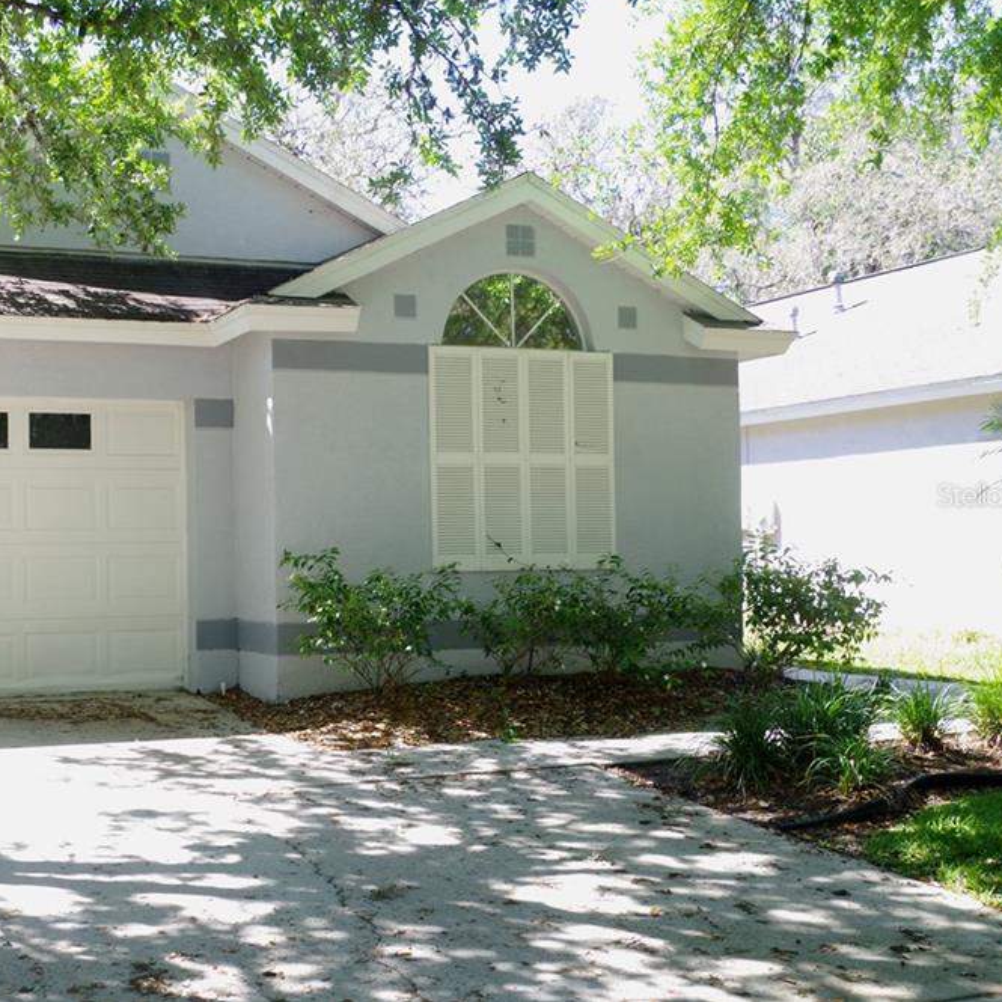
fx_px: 1539
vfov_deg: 36.1
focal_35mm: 47
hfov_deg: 35.5
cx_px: 300
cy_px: 495
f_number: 11
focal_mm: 24
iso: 400
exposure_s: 1/50
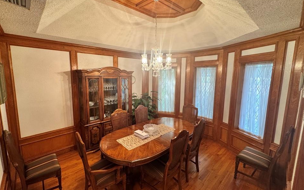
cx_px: 141
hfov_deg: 97.7
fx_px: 133
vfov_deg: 71.3
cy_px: 93
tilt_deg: -8.1
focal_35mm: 16
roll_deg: +0.0
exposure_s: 1/60
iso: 250
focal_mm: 2.22
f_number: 2.2
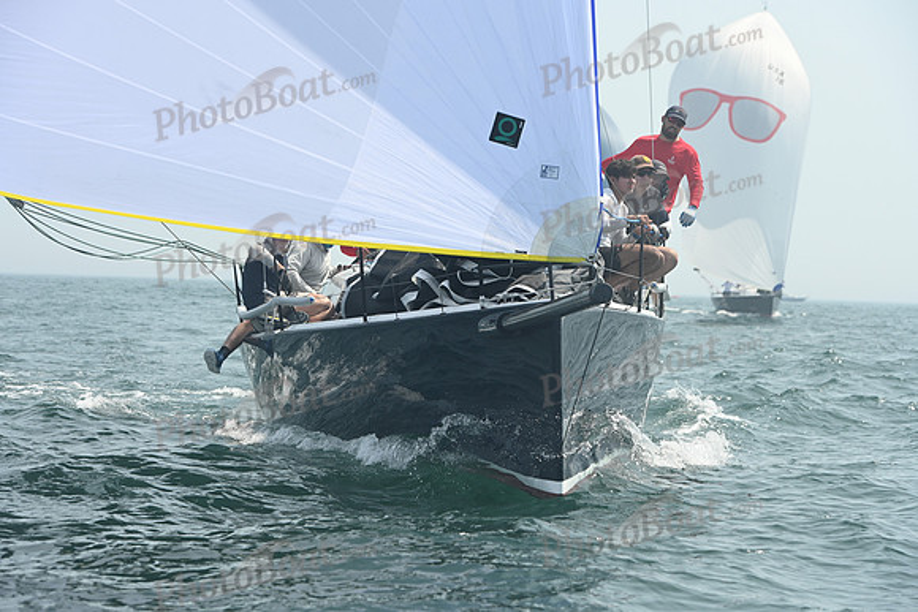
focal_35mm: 120
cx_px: 459
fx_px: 3061
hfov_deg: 17.1
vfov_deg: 11.4
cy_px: 306
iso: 320
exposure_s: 1/1250
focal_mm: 120
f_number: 7.1
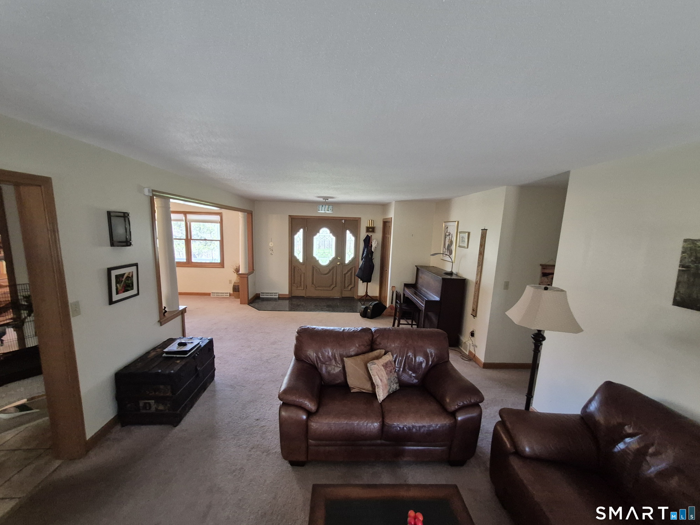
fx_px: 263
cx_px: 350
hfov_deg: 106.2
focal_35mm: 13
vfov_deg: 89.9
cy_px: 262
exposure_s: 1/60
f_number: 2.2
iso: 640
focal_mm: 1.74
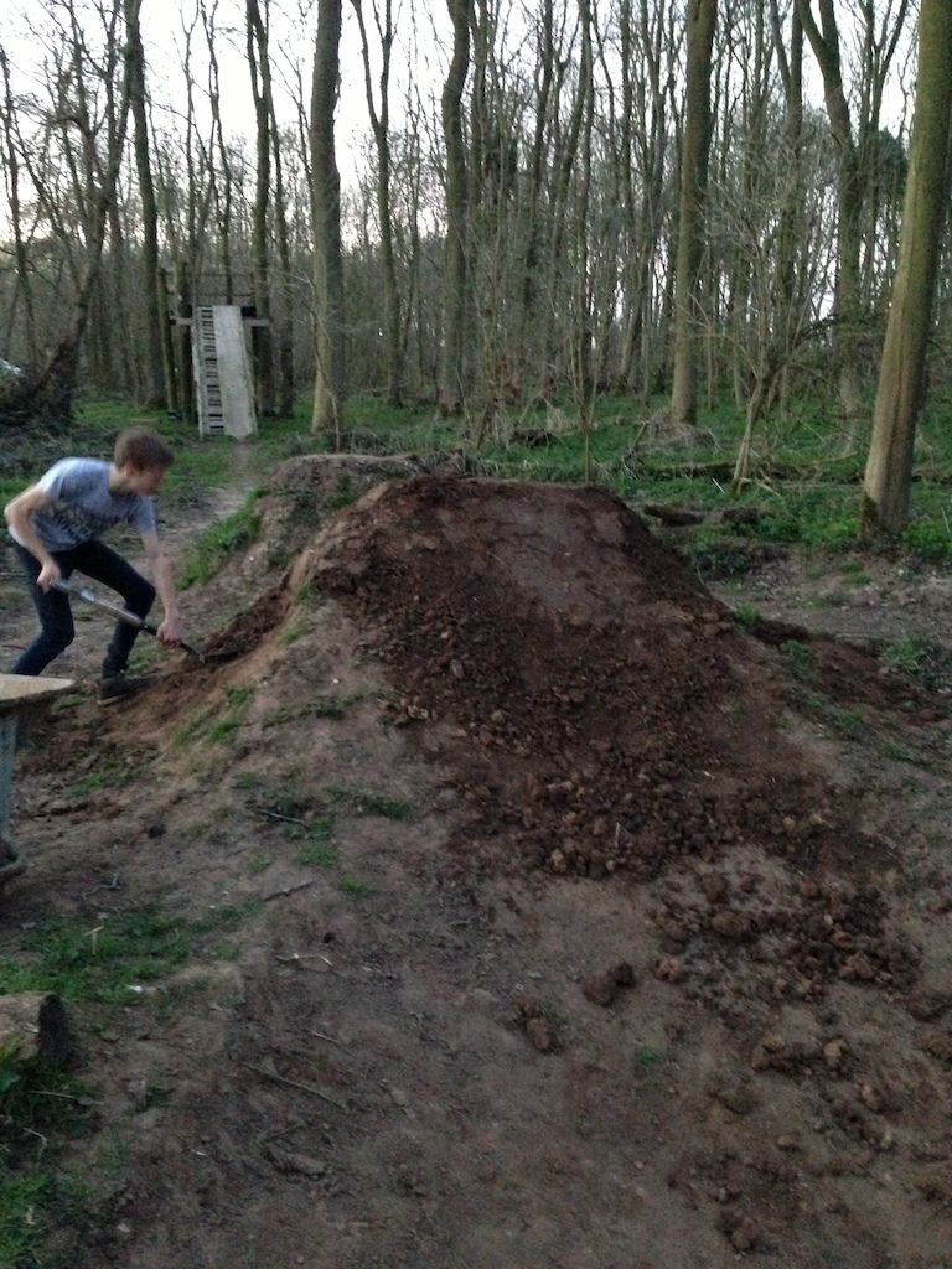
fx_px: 1210
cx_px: 476
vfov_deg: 55.4
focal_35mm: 33
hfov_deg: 42.9
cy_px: 634
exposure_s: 1/15
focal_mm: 4.13
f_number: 2.4
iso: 800
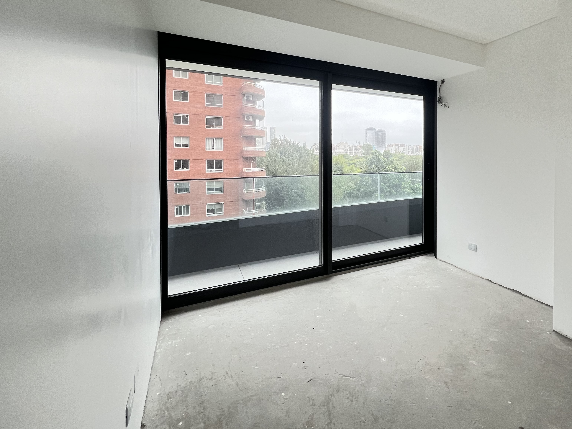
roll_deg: -0.9
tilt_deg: -4.2
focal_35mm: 17
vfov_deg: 73.5
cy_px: 161
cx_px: 356
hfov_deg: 89.3
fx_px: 281
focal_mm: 1.57
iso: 100
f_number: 1.8
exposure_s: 1/100
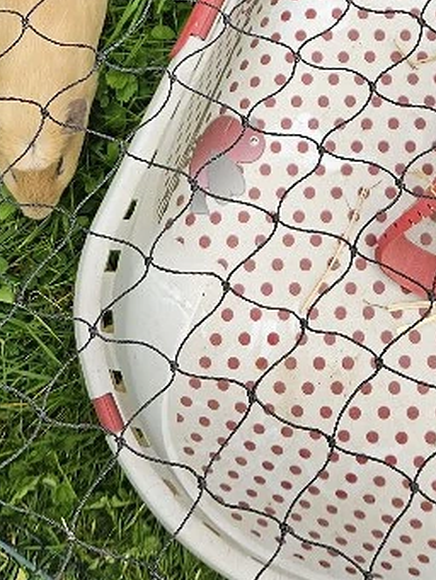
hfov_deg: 16.4
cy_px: -297
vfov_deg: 19.0
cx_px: 252
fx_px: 1510
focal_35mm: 90
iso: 25
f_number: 1.8
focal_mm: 5.4
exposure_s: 1/303
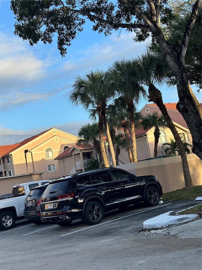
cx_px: 101
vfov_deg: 39.7
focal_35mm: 48
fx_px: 373
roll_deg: +9.4
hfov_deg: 30.3
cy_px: 135
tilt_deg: +5.9
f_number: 1.78
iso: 64
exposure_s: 1/1212
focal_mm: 6.86
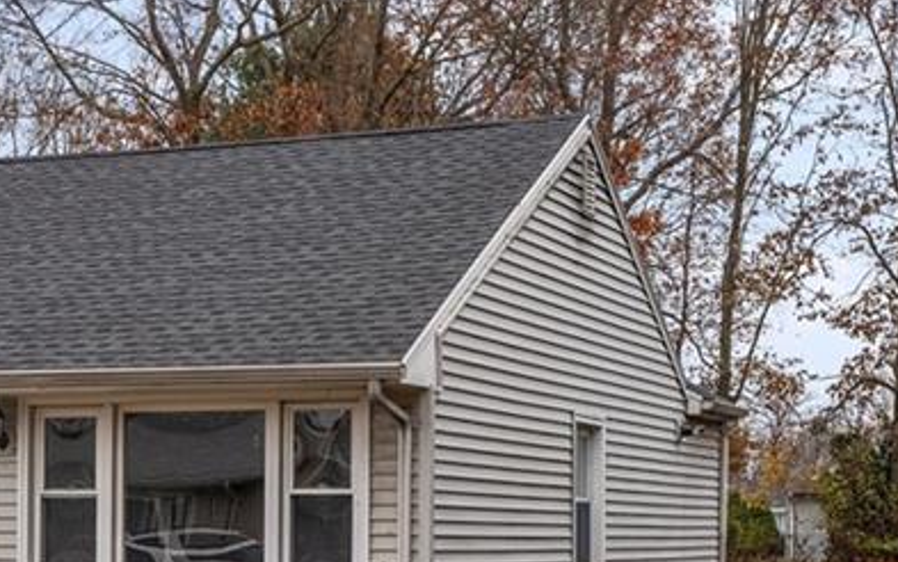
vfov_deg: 13.9
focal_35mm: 93
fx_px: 2277
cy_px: 511
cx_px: 46
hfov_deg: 21.7
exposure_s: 1/100
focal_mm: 35
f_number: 5.6
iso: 100
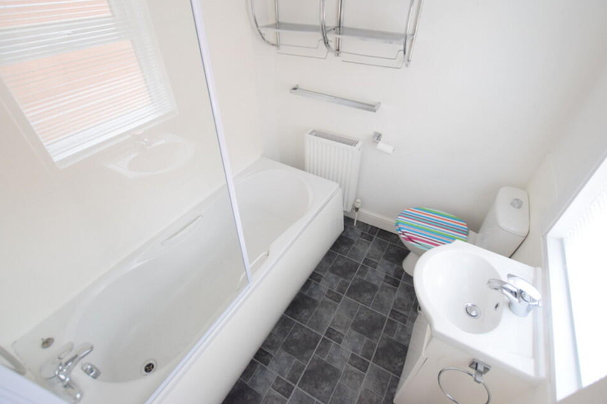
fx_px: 270
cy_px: 193
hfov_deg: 96.7
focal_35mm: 16
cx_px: 316
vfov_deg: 73.7
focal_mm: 10
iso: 1250
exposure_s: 1/60
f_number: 3.5
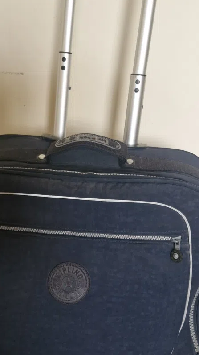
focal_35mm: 43
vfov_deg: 47.2
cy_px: 209
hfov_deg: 27.6
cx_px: 82
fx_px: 404
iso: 80
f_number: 1.8
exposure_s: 1/100
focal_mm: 5.54
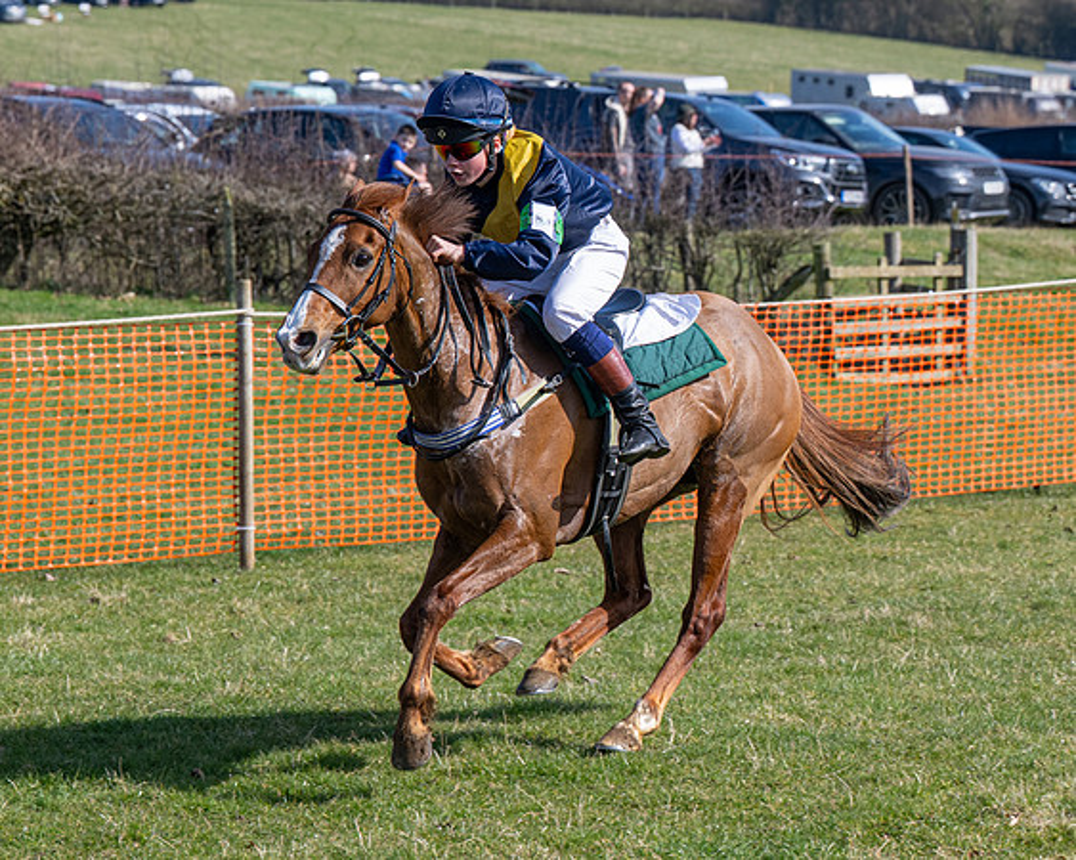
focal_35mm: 166
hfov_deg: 11.6
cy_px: 437
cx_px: 450
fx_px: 5288
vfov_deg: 9.3
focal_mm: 80
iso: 200
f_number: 5
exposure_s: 1/1250
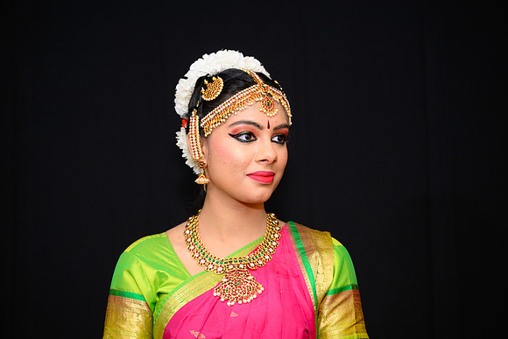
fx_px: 988
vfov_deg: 19.5
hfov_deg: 28.8
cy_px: 170
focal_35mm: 70
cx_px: 254
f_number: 5
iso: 1000
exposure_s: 1/125
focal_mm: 70
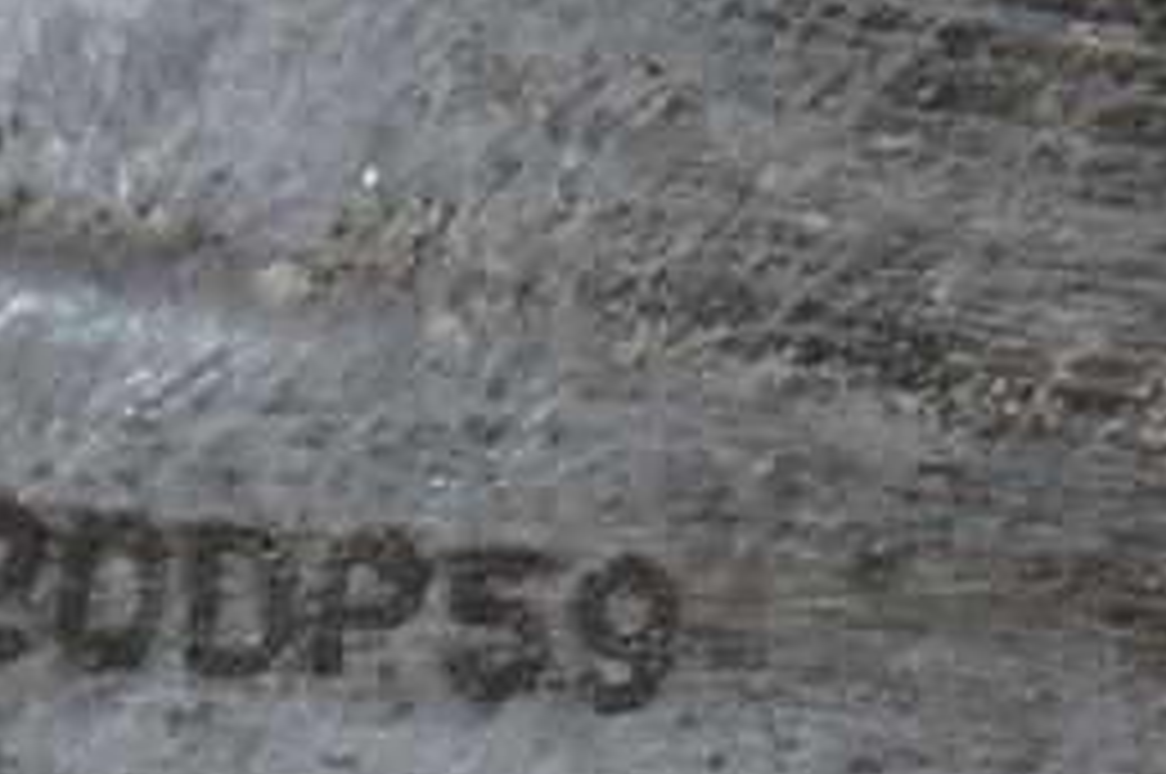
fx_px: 12591
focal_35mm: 389
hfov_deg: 5.3
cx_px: 270
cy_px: 868
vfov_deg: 3.5
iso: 800
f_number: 5.6
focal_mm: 105
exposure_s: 1/60
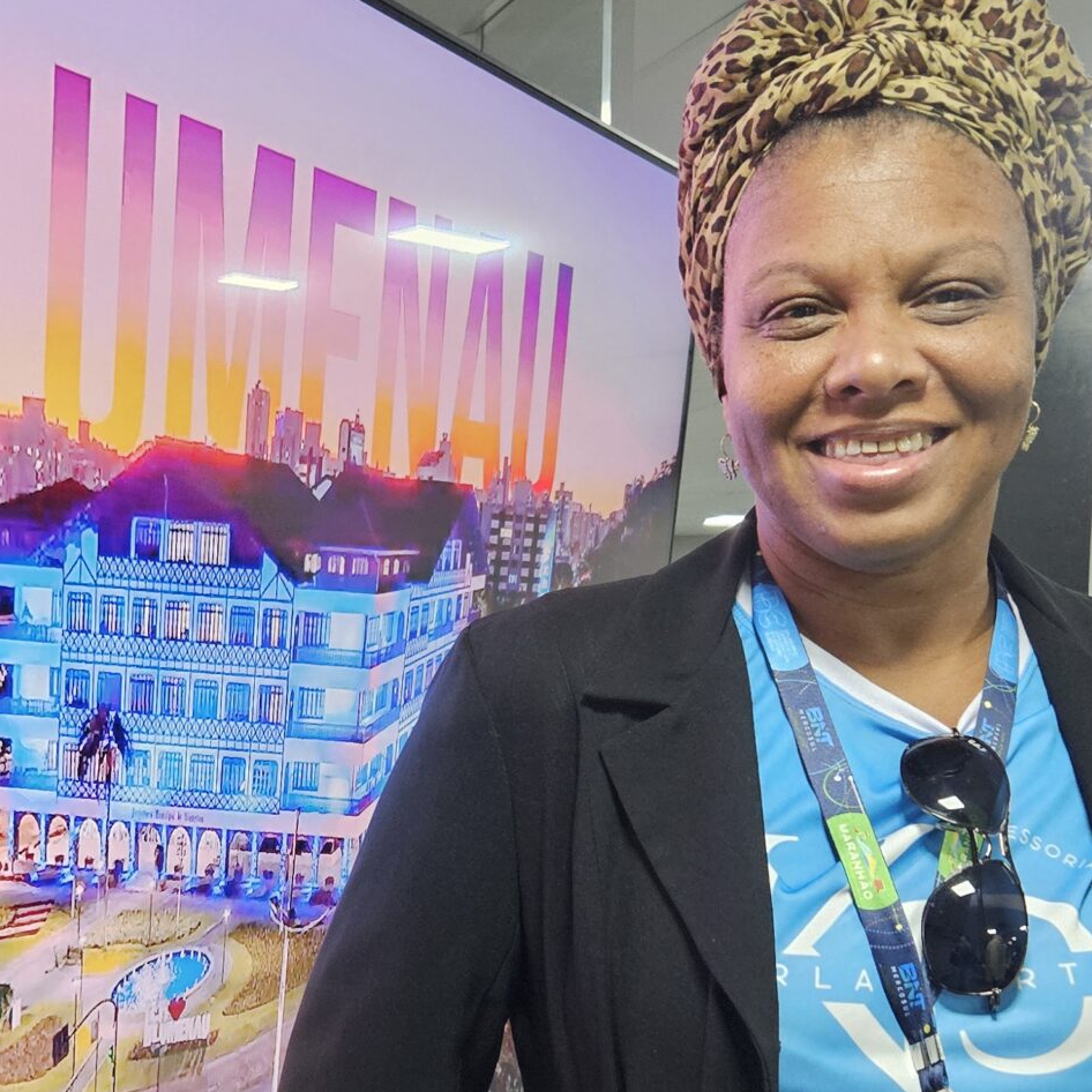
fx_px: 1963
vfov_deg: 30.4
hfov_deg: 30.5
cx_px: 253
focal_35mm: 55
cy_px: 851
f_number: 1.8
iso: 800
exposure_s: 1/170
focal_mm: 5.4
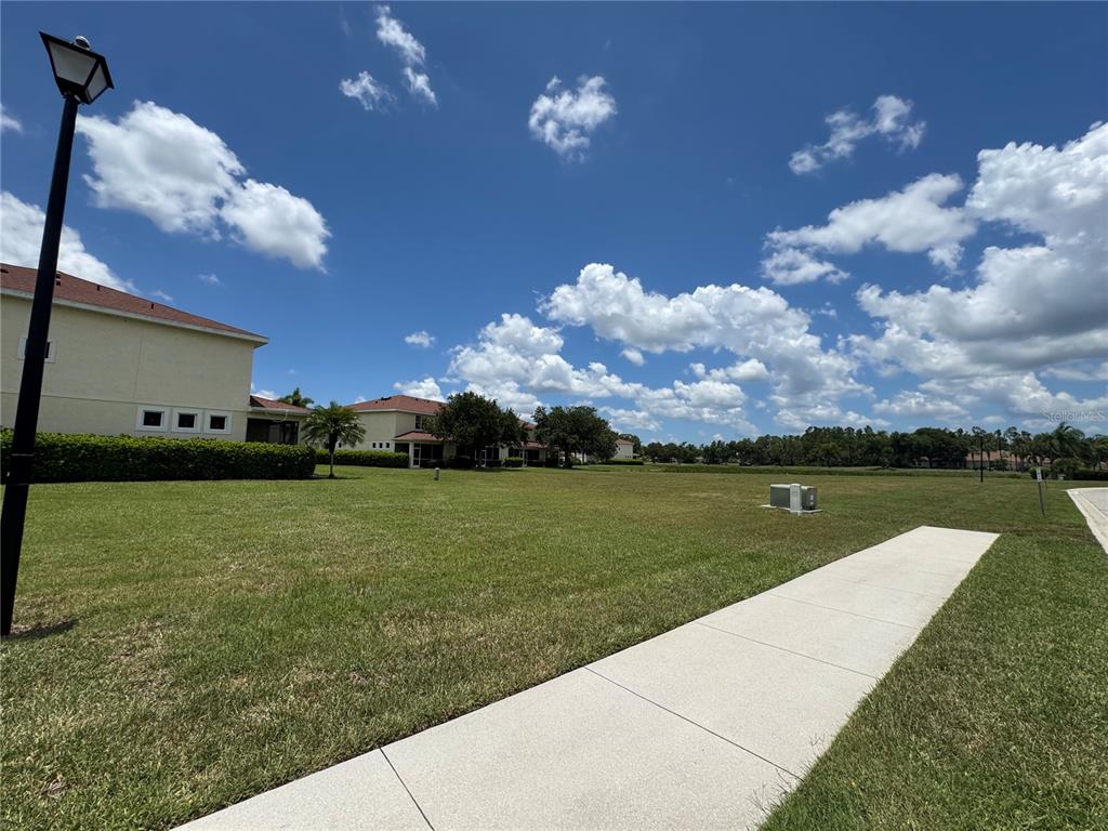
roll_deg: -1.5
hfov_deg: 102.1
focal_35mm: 14
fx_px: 448
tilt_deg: +5.3
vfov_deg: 85.7
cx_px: 554
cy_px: 416
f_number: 2.2
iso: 50
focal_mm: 2.22
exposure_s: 1/3906
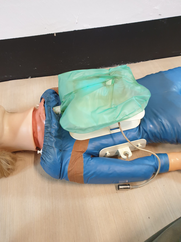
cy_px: 121
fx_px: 181
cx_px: 90
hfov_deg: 53.1
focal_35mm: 26
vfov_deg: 67.3
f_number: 2.4
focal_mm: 4.3
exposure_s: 1/50
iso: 320
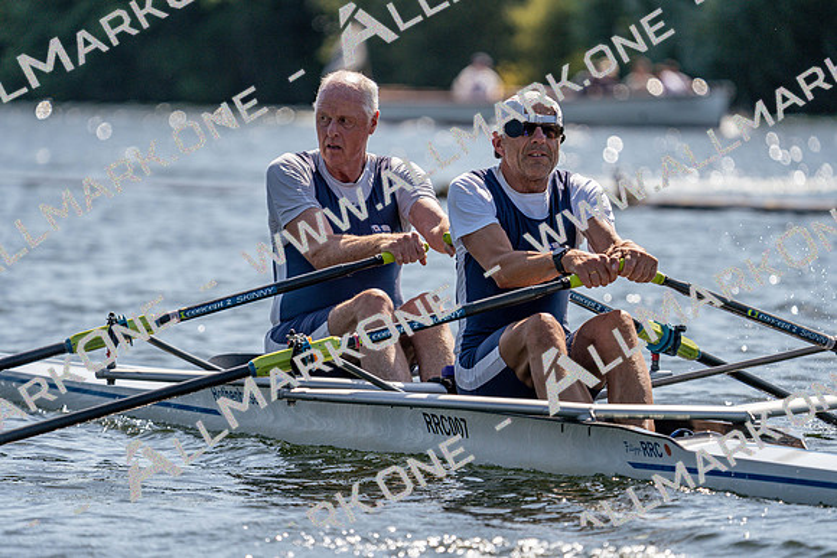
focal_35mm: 376
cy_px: 279
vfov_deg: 3.7
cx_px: 418
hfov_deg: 5.5
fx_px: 8744
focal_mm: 376
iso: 250
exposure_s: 1/2000
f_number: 6.3
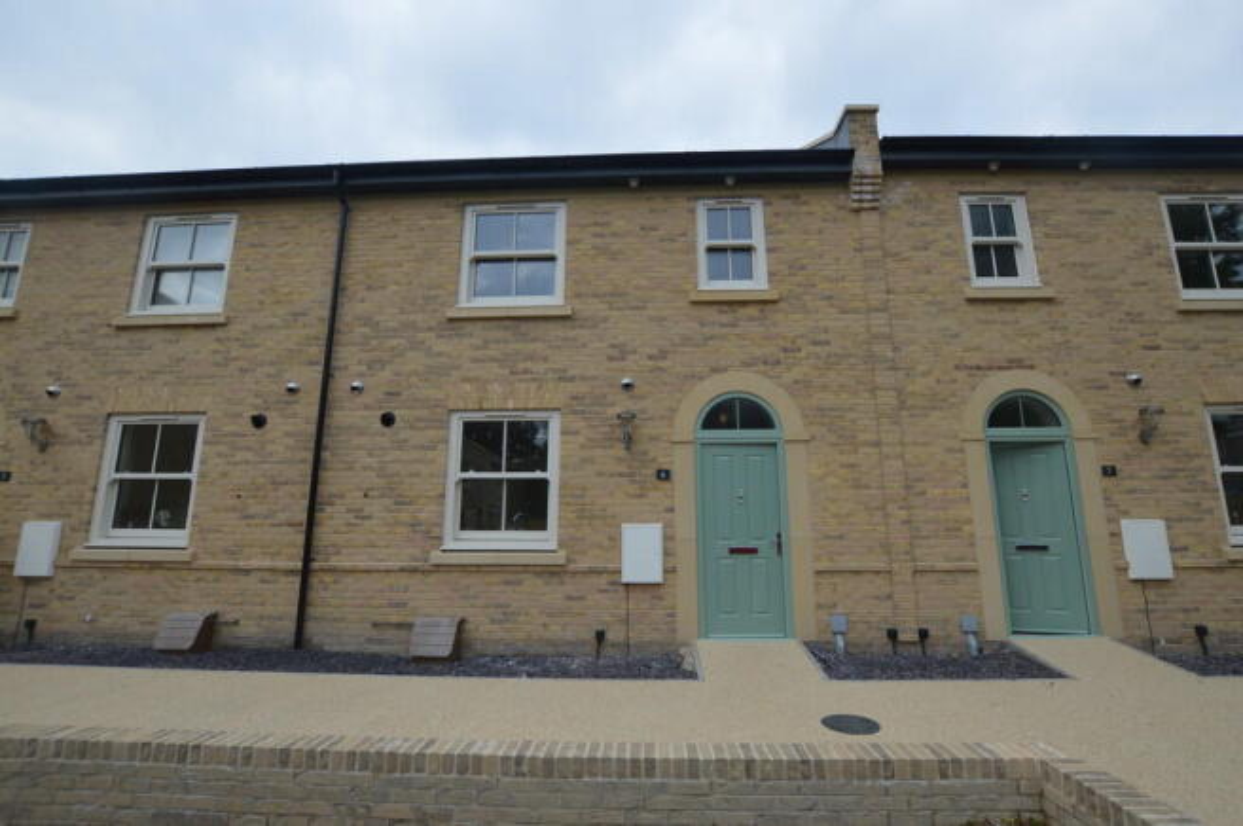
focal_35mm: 15
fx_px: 517
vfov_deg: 77.2
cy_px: 413
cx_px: 622
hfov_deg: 100.4
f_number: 8
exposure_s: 1/250
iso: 100
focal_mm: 10
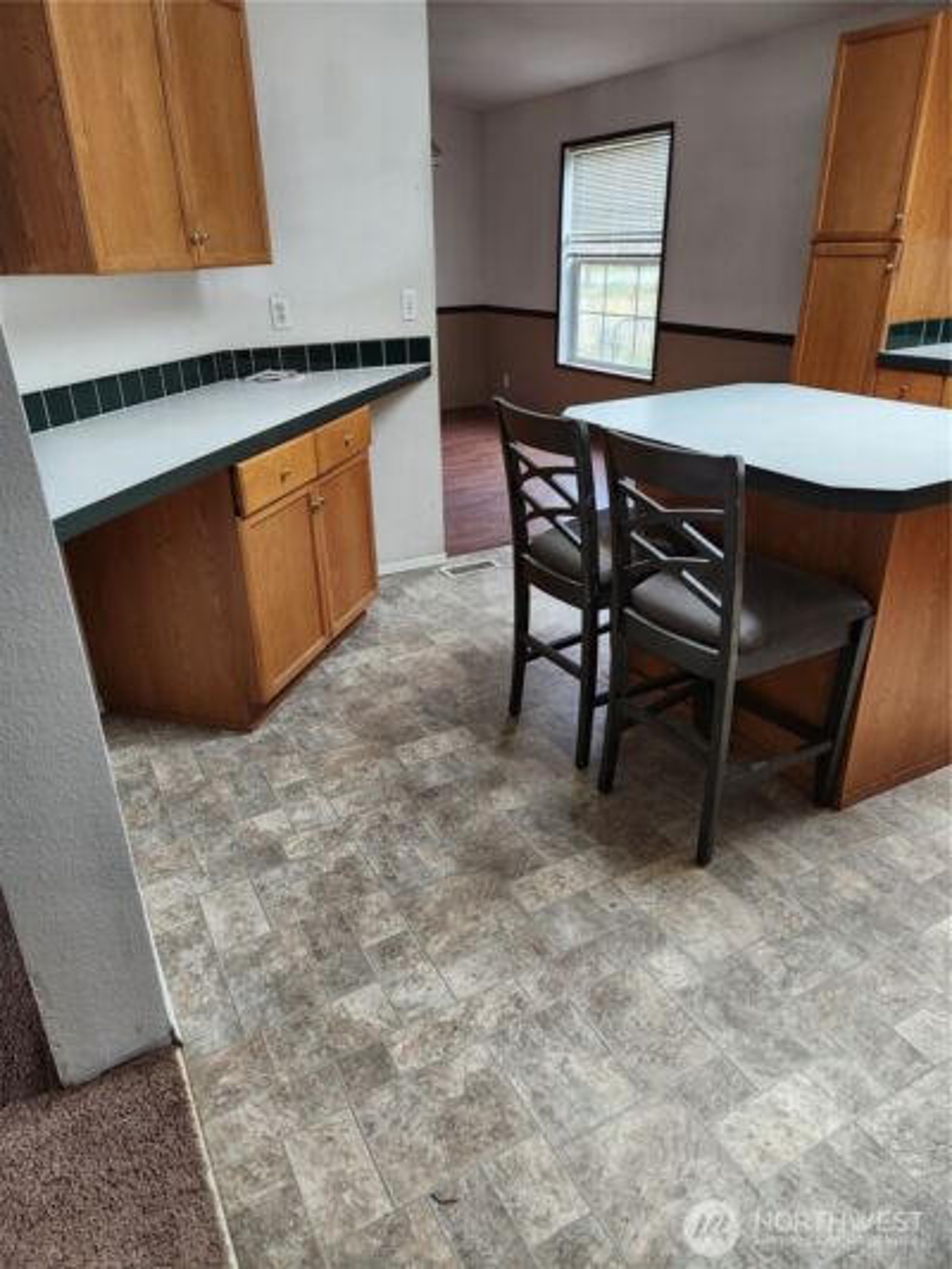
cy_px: 634
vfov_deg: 73.9
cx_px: 476
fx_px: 843
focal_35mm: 23
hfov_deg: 58.9
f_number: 1.8
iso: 125
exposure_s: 1/180
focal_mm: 5.4
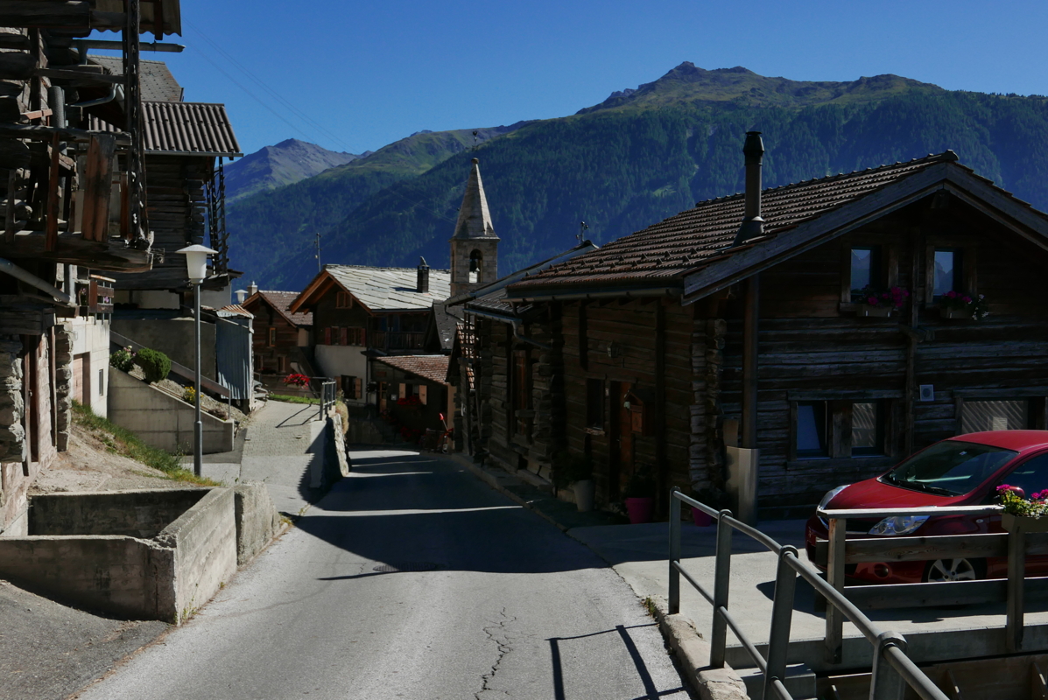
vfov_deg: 32.7
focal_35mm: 41
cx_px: 524
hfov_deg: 47.4
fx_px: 1194
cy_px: 350
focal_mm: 18.6
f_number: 5.6
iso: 200
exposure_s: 1/1600
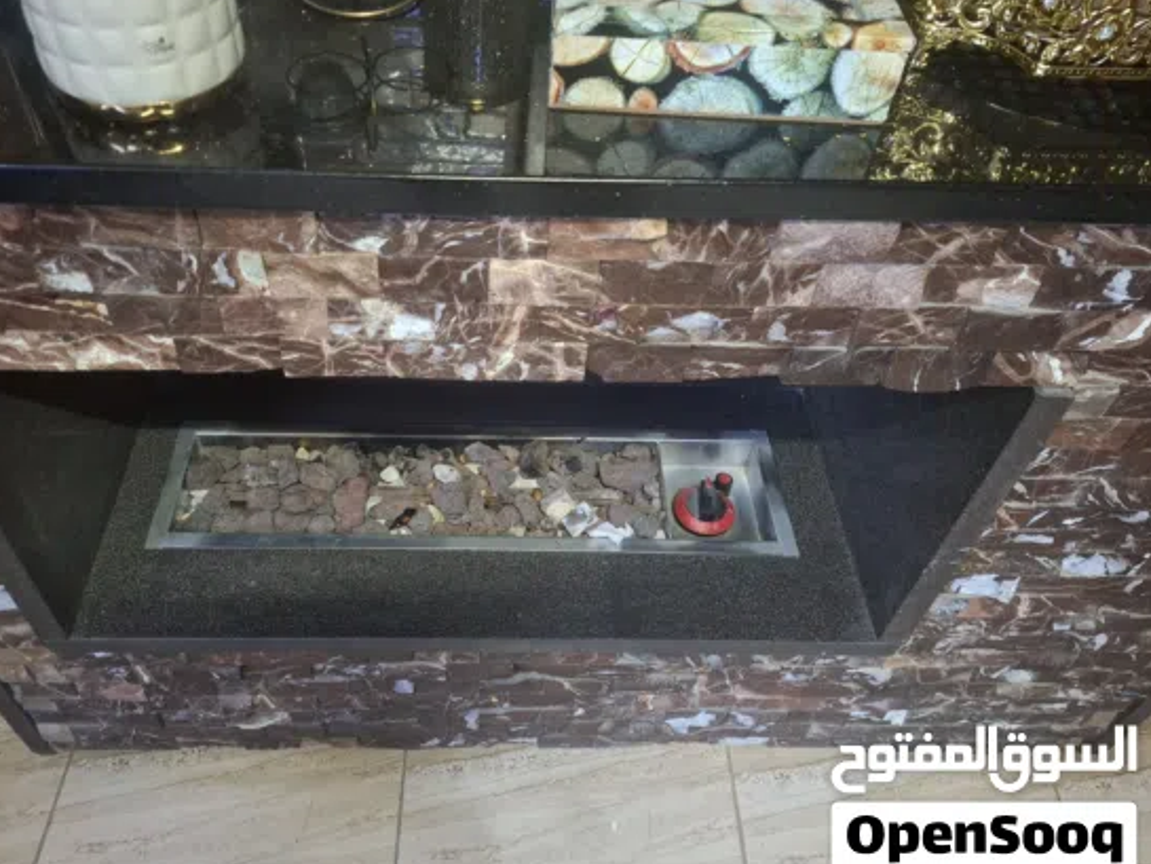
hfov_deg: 65.1
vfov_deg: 51.4
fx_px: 898
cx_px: 513
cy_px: 420
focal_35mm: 27
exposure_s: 1/25
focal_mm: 5.54
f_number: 1.8
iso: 640
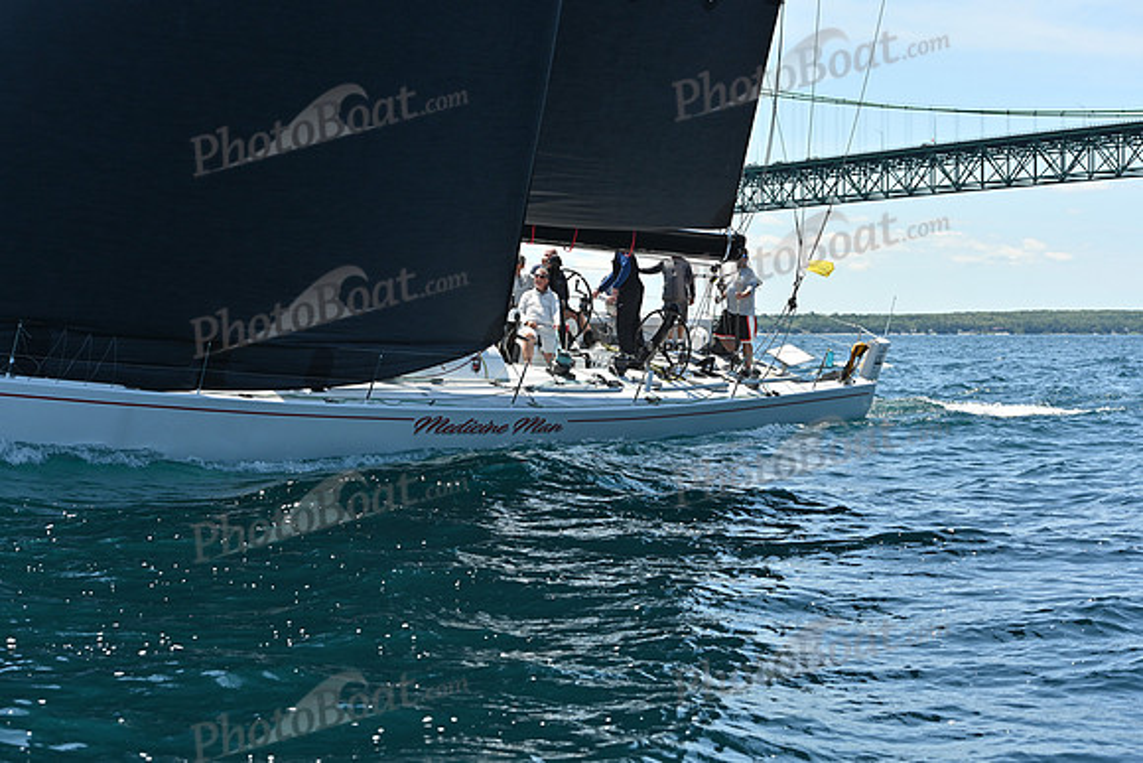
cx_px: 572
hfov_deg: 28.8
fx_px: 2223
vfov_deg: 19.5
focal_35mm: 70
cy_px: 382
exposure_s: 1/1000
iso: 320
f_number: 7.1
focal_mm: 70
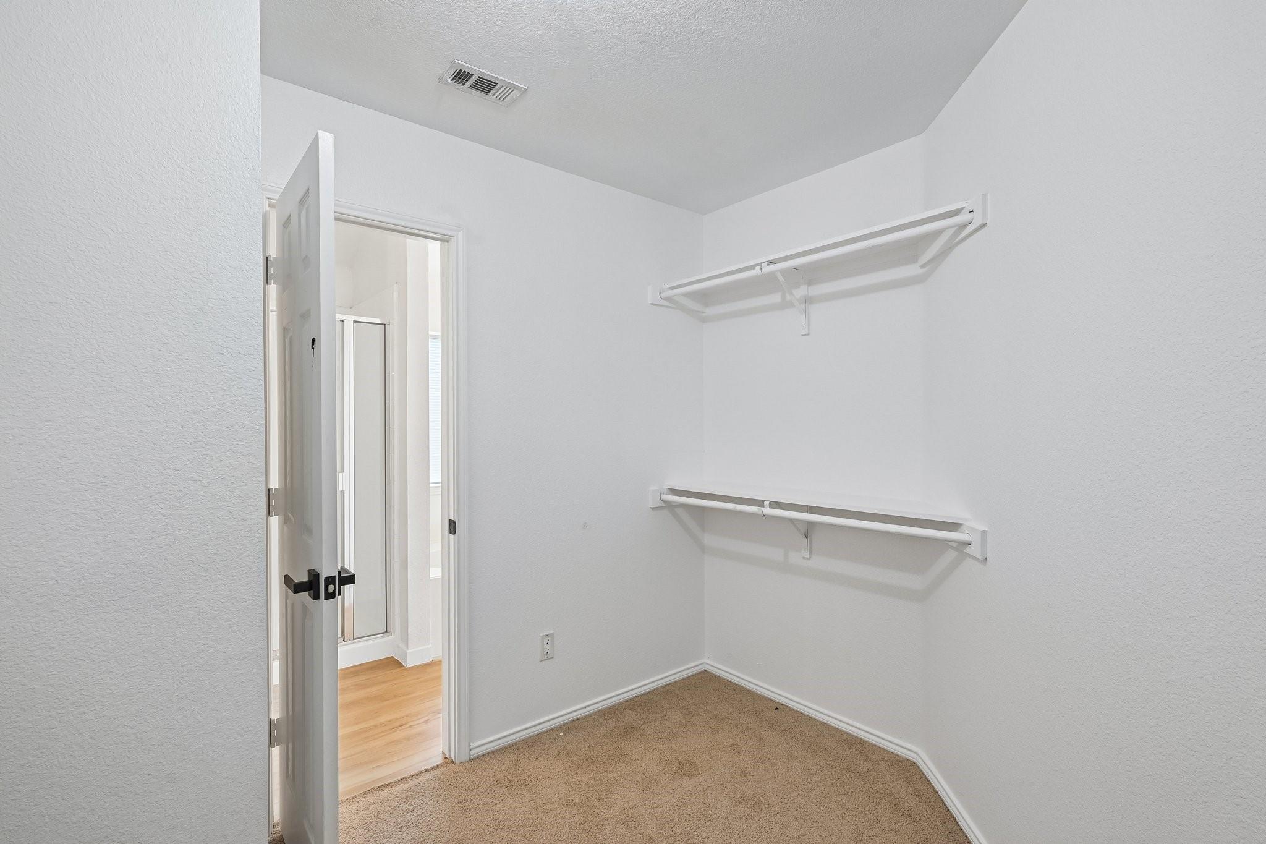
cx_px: 633
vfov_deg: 72.0
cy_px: 422
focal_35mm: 16
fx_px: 580
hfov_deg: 95.0
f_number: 8
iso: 400
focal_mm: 16.5
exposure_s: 1/13
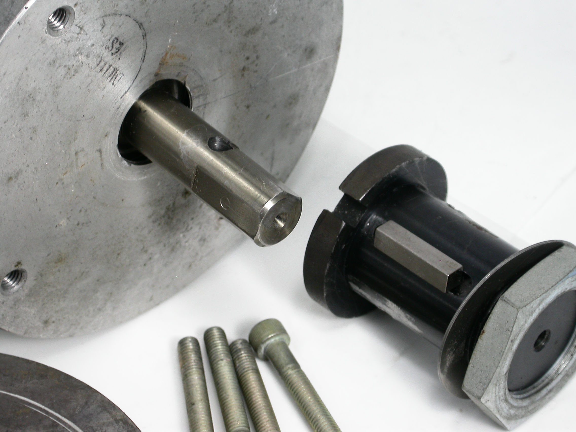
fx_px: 2563
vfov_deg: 9.6
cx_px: 288
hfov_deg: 12.8
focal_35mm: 154
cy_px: 216
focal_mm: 32
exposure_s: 1/30
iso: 100
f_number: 5.1
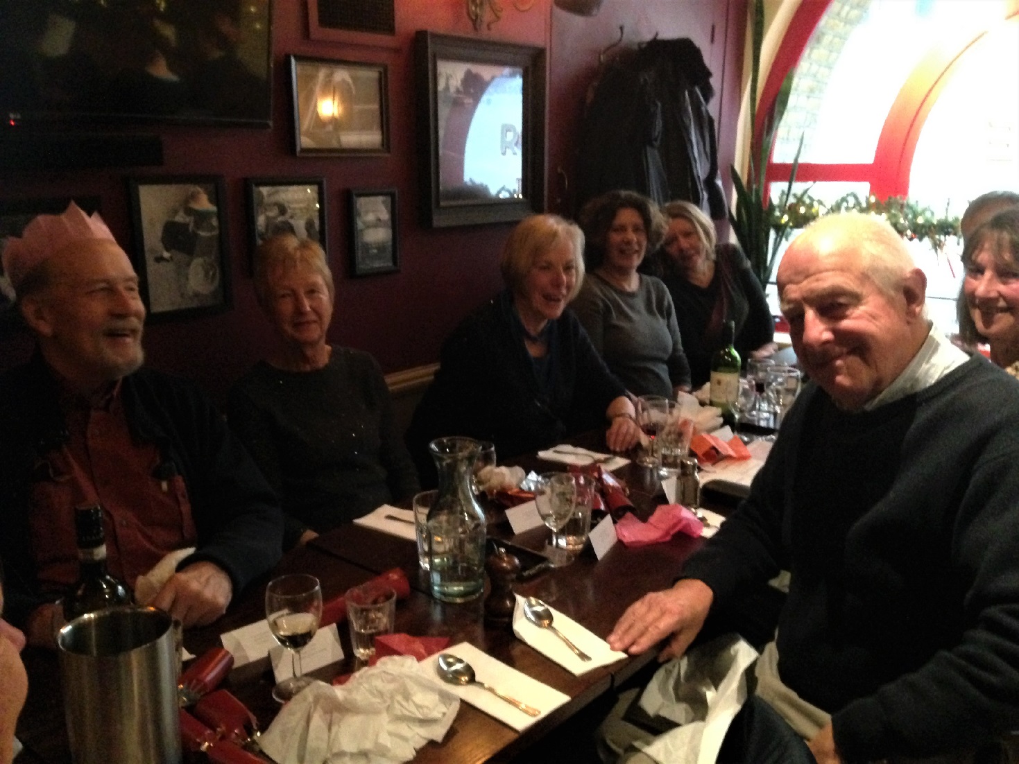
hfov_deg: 55.3
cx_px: 510
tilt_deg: -13.4
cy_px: 382
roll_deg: +0.9
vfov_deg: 43.0
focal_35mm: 33
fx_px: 972
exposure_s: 1/15
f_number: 2.4
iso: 800
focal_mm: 4.12
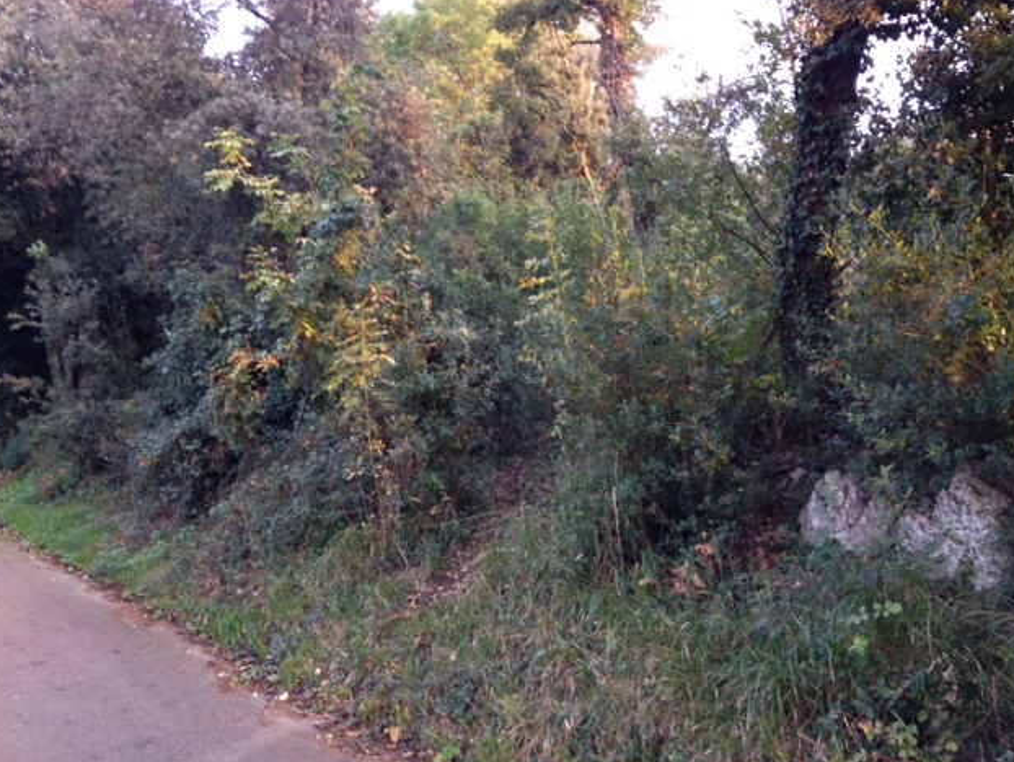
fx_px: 1055
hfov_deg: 51.3
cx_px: 512
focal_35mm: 36
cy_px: 374
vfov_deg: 39.7
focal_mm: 4.28
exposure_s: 1/20
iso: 64
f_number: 2.4
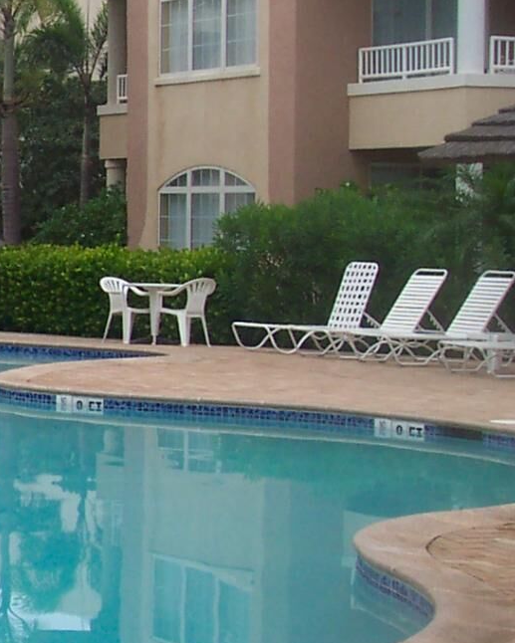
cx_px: -441
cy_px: 294
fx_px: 2152
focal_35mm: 113
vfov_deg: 17.0
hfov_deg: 12.4
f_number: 4.8
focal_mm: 8
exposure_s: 1/250
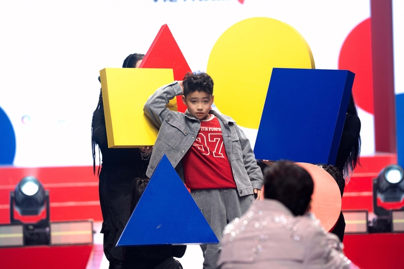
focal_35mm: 191
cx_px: 202
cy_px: 134
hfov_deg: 10.7
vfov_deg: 7.2
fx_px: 2147
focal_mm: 191.3
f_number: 4
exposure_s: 1/320
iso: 400
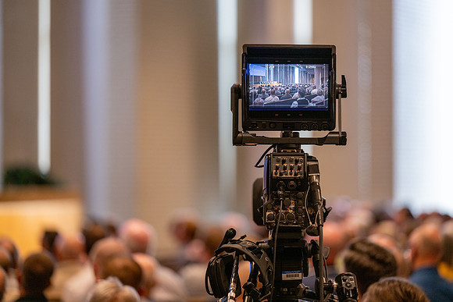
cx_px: 226
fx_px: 1951
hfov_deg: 13.2
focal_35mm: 155
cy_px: 151
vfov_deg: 8.9
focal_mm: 155
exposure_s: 1/125
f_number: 2.8
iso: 400
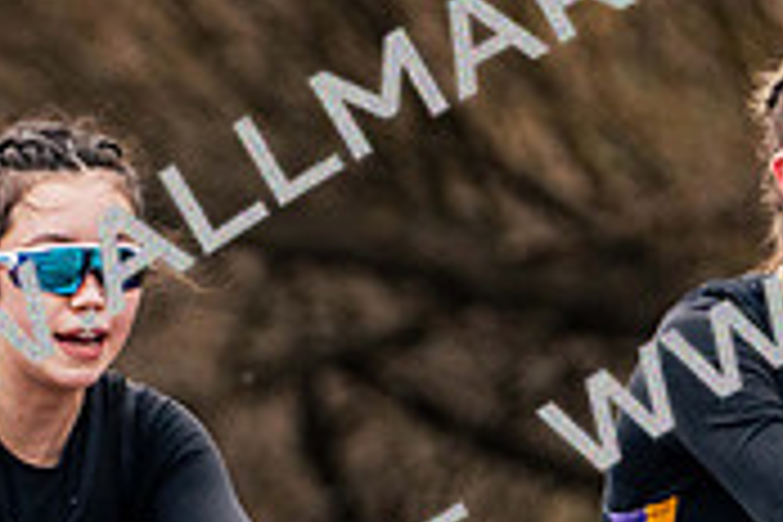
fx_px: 43518
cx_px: 212
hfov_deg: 1.0
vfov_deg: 0.7
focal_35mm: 2001
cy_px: 547
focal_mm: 600
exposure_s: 1/2000
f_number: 6.3
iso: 2500
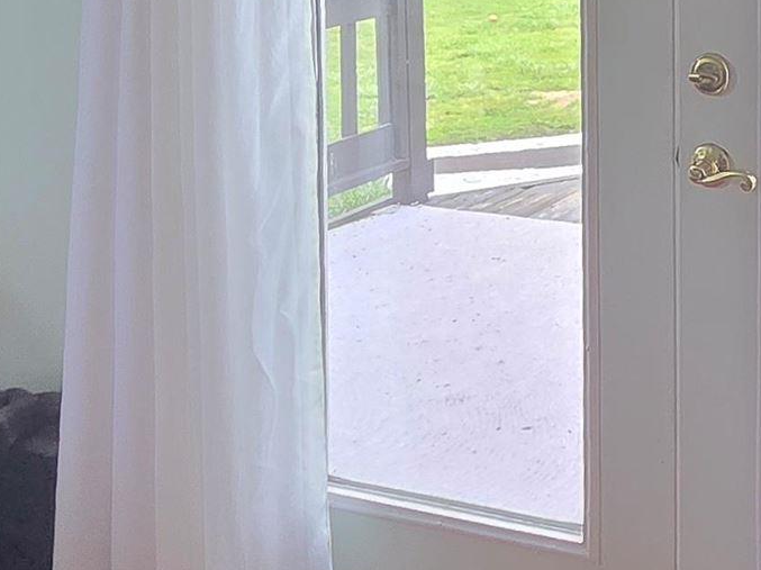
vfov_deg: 22.2
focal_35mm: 59
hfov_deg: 26.7
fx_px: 1296
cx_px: 1034
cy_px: -175
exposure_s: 1/120
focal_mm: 2.2
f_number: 2.2
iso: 200
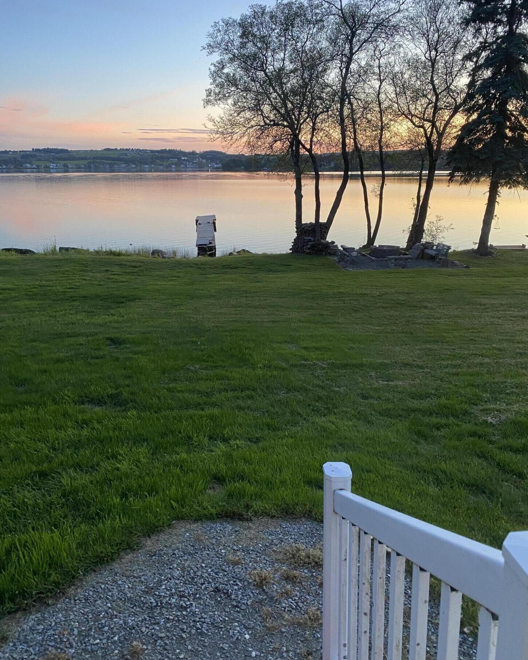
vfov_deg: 62.2
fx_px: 547
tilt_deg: -14.2
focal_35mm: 28
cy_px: 320
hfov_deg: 51.5
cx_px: 267
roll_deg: -0.7
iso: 125
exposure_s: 1/62
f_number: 1.8
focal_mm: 4.25
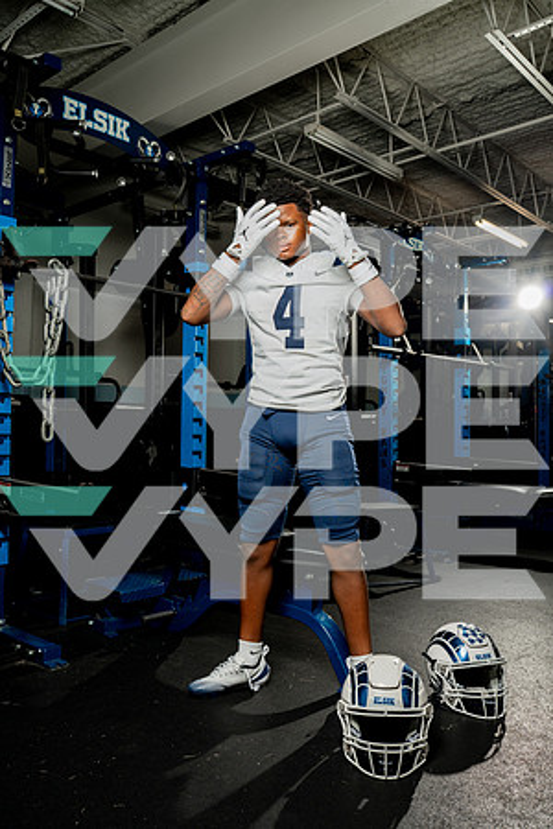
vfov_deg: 61.9
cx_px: 276
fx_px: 691
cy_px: 414
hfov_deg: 43.6
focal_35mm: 30
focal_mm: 30
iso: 640
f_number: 7.1
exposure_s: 1/200
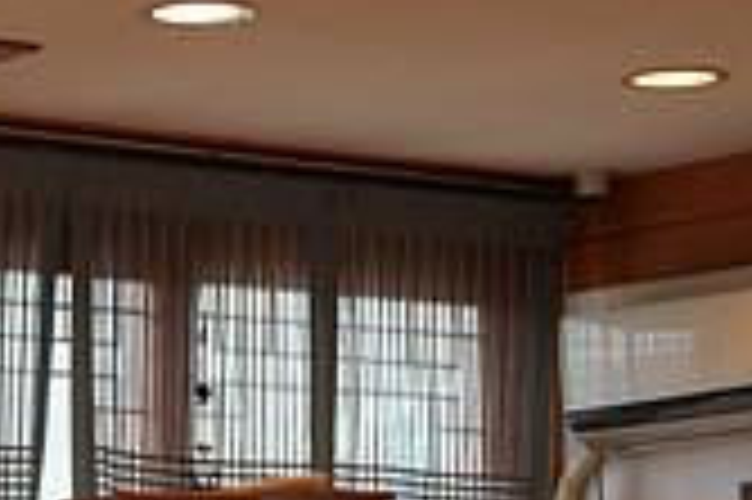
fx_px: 3944
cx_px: -468
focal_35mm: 189
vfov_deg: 7.1
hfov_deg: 10.4
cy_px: 876
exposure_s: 1/160
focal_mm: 30
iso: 500
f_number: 4
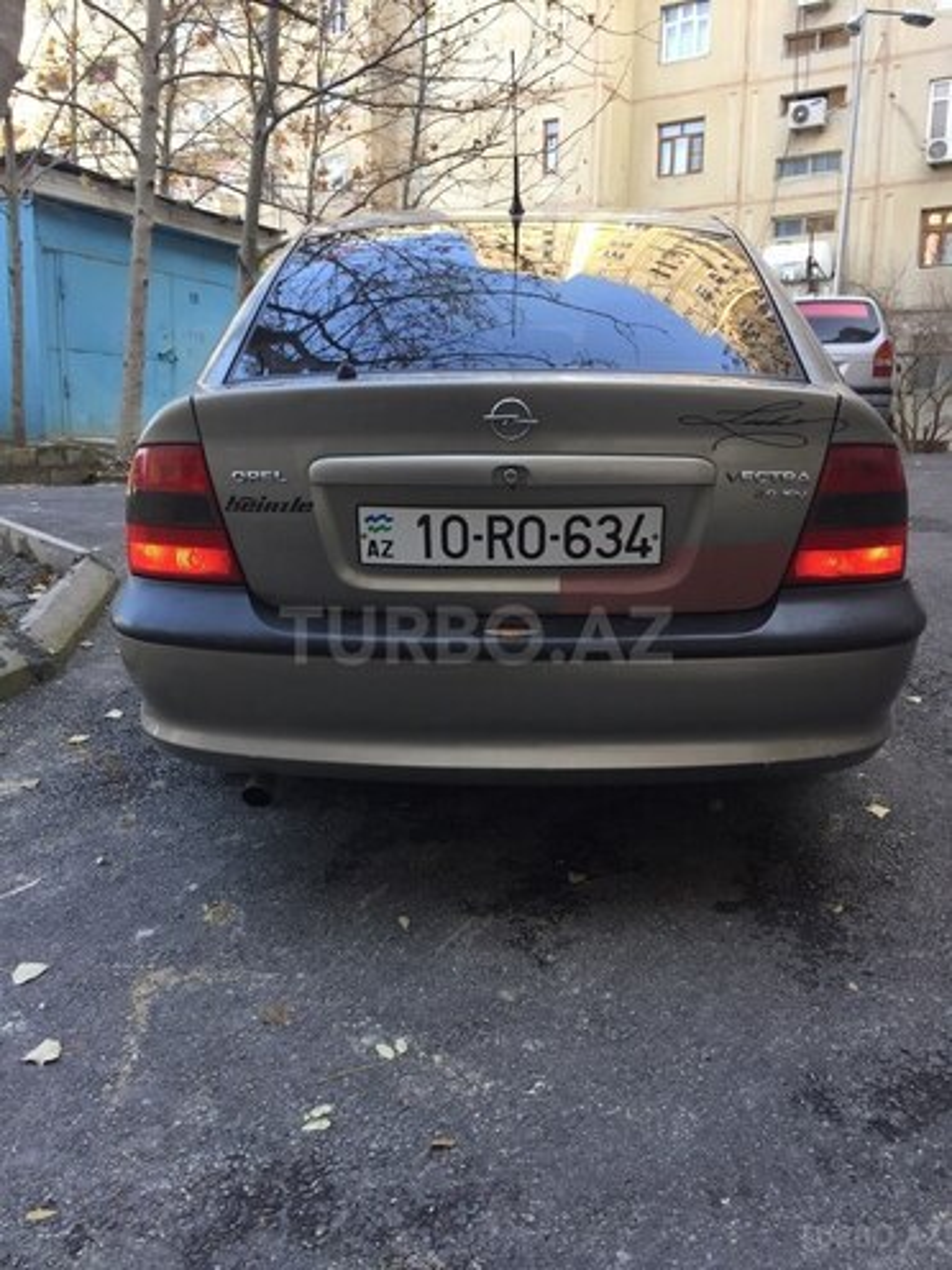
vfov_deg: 61.7
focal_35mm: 29
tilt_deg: -8.6
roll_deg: -2.3
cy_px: 635
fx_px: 1063
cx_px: 476
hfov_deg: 48.2
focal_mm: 4.15
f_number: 2.2
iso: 32
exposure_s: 1/106
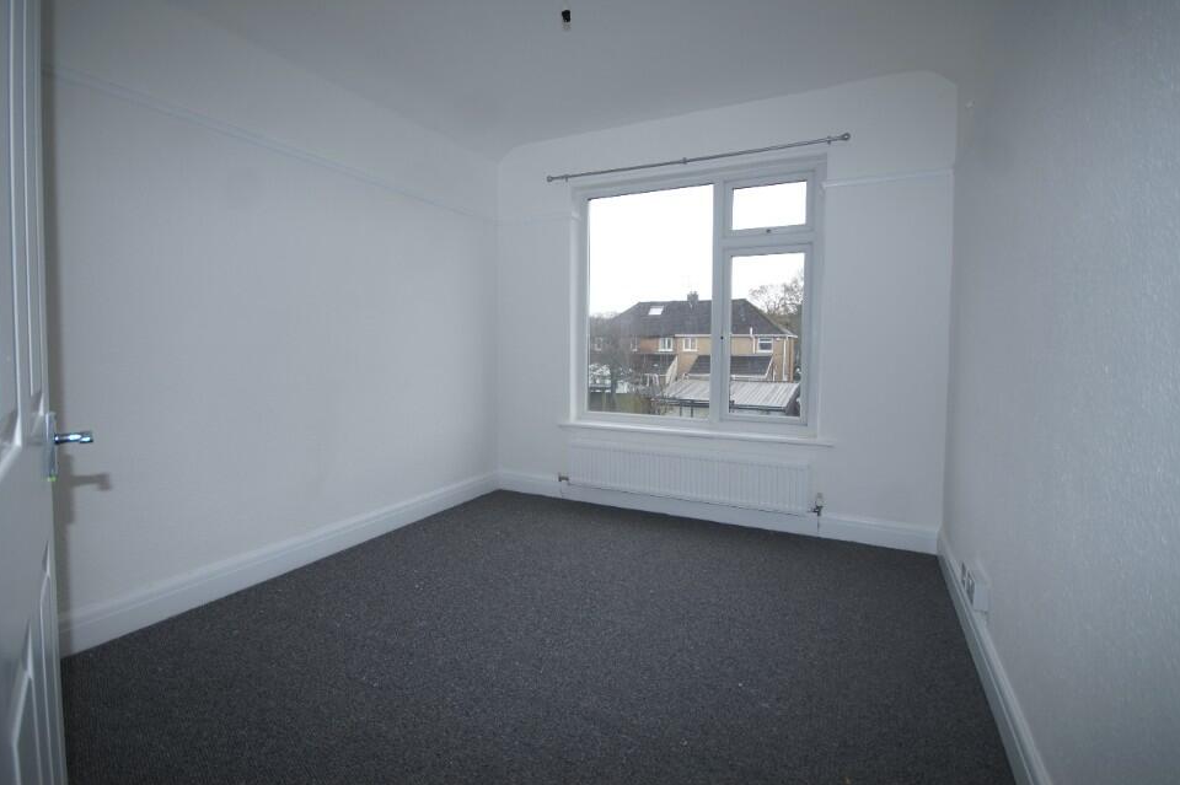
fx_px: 524
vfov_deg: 73.6
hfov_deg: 96.8
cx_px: 581
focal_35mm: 16
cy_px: 370
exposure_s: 1/60
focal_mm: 10
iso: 100
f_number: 4
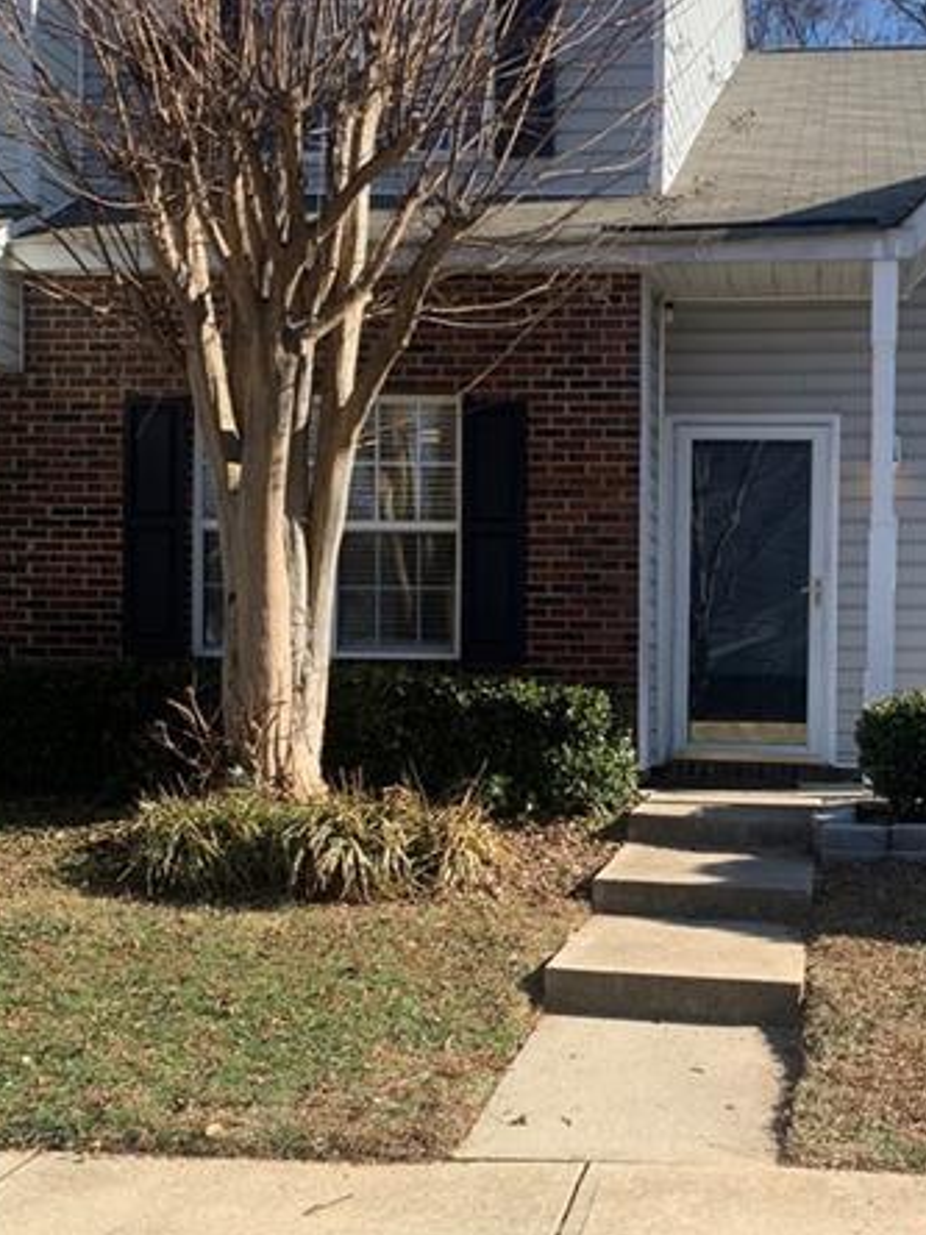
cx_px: 717
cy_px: 684
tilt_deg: +0.9
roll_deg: +0.1
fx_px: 1605
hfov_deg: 31.5
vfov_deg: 42.0
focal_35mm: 45
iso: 25
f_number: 1.8
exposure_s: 1/936
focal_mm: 4.25
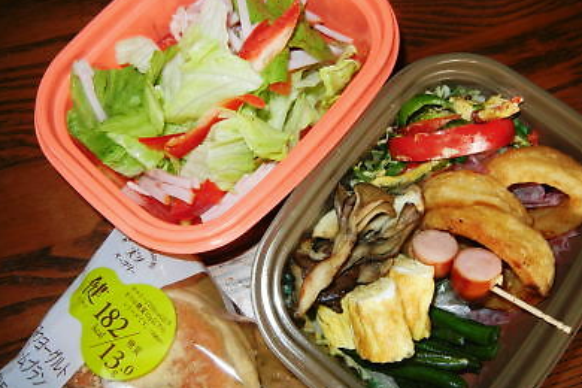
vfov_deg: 41.1
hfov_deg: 58.7
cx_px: 294
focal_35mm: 32
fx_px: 517
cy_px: 203
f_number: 3.5
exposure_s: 1/30
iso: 200
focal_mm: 5.4
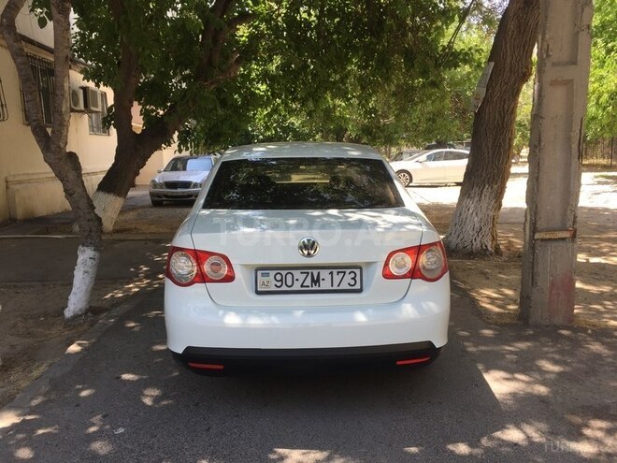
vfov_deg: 48.2
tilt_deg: -7.7
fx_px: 517
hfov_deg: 61.7
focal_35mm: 29
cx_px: 308
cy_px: 232
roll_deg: +0.8
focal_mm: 4.15
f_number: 2.2
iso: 32
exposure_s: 1/370
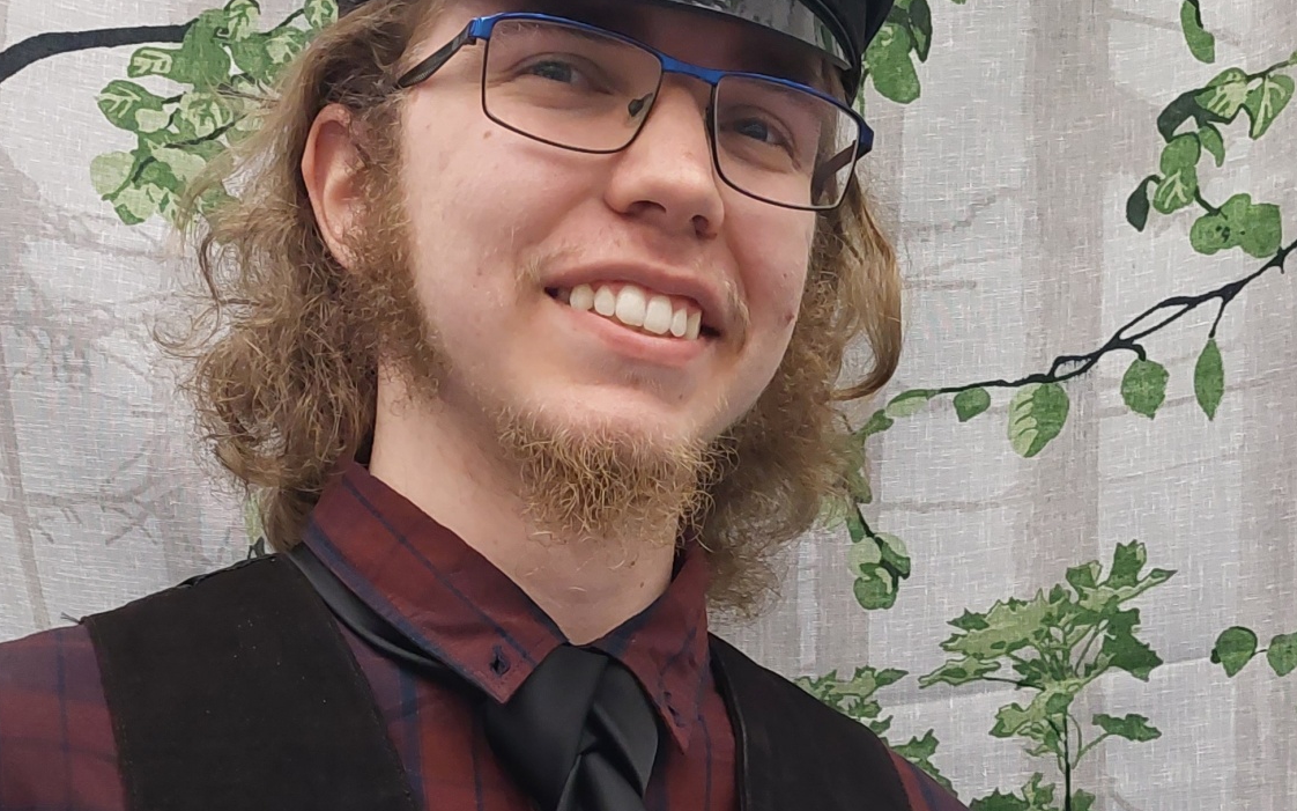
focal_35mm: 63
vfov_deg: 18.8
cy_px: 1122
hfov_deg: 32.5
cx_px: 587
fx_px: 2227
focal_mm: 5.23
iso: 400
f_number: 1.8
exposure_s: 1/50
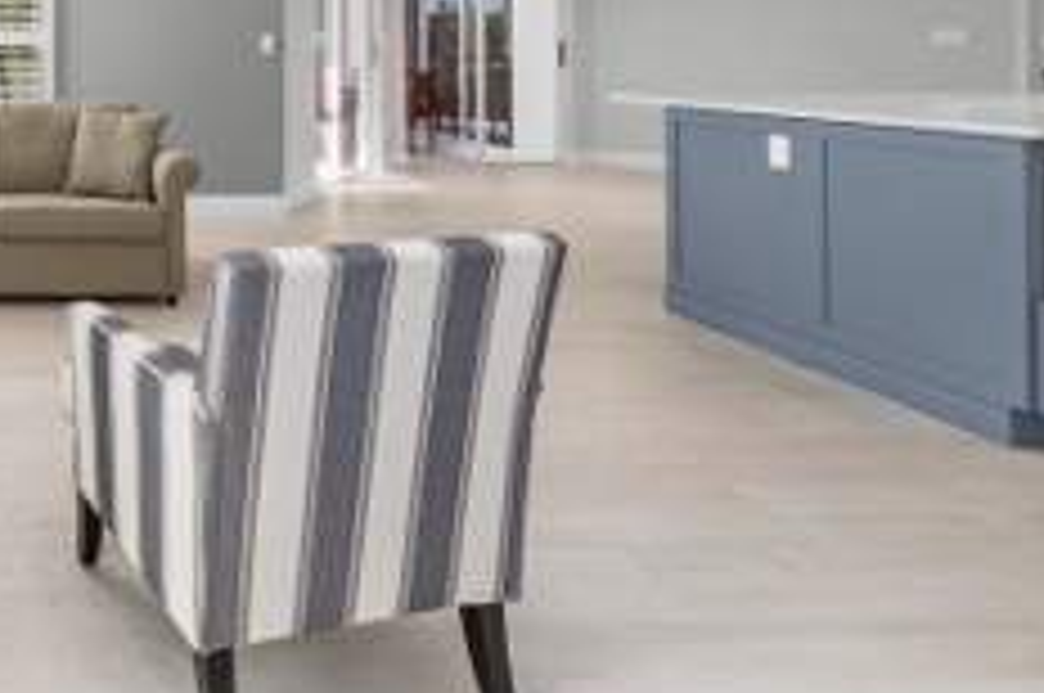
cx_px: -22
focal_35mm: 29
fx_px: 840
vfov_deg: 40.4
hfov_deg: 50.2
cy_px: 32
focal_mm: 14
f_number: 11
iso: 400
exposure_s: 1/8
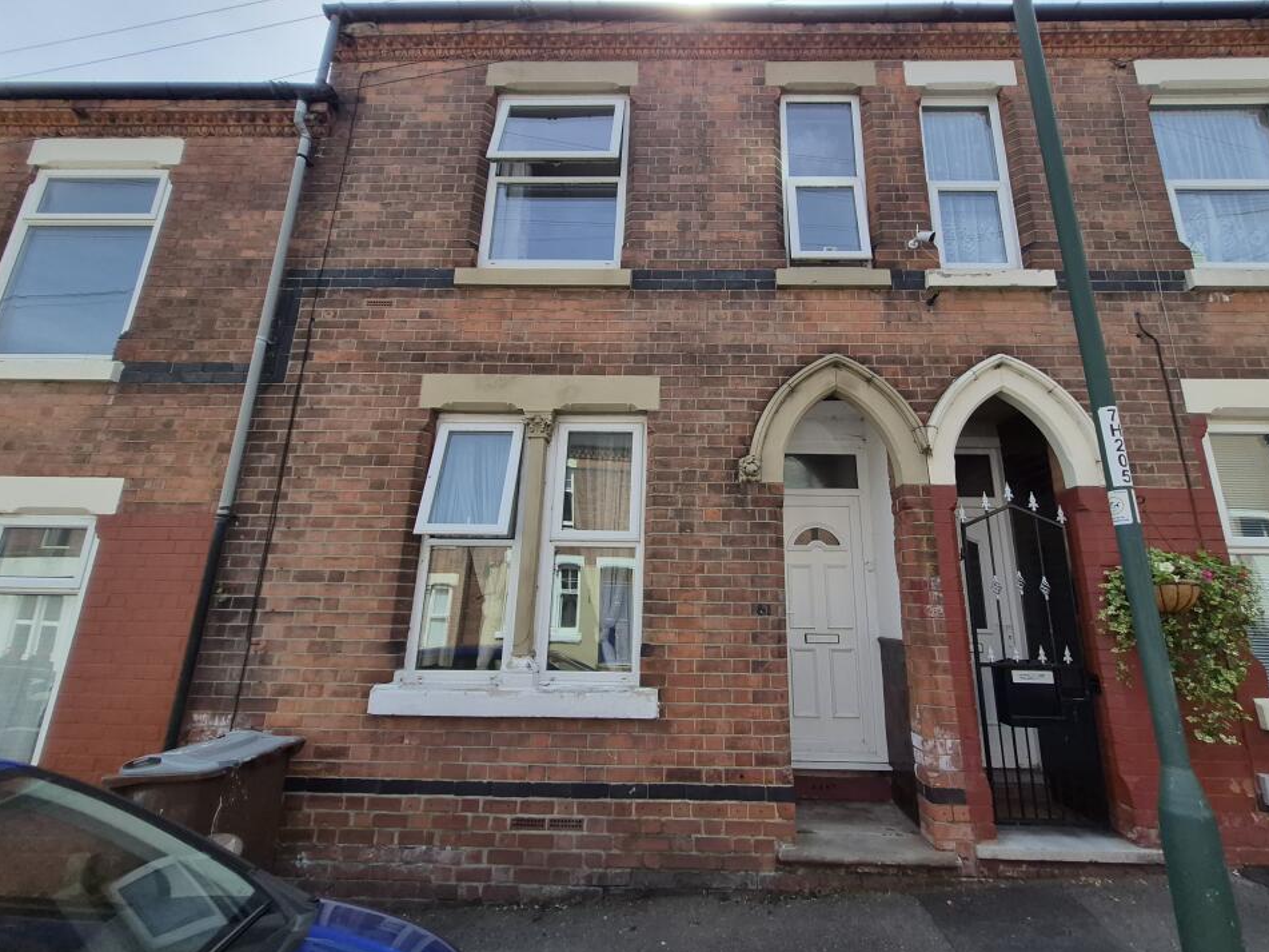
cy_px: 489
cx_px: 678
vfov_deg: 85.6
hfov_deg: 101.9
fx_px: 513
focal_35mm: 14
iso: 40
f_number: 2.2
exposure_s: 1/1024
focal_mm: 1.74
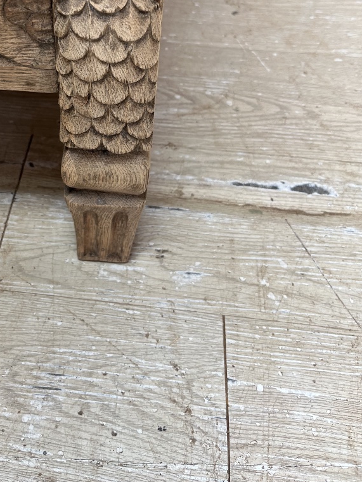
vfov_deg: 44.0
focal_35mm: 41
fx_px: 572
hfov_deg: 34.5
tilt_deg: -42.3
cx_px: 93
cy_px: 109
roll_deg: +1.0
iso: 40
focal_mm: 5.1
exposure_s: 1/121
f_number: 1.6
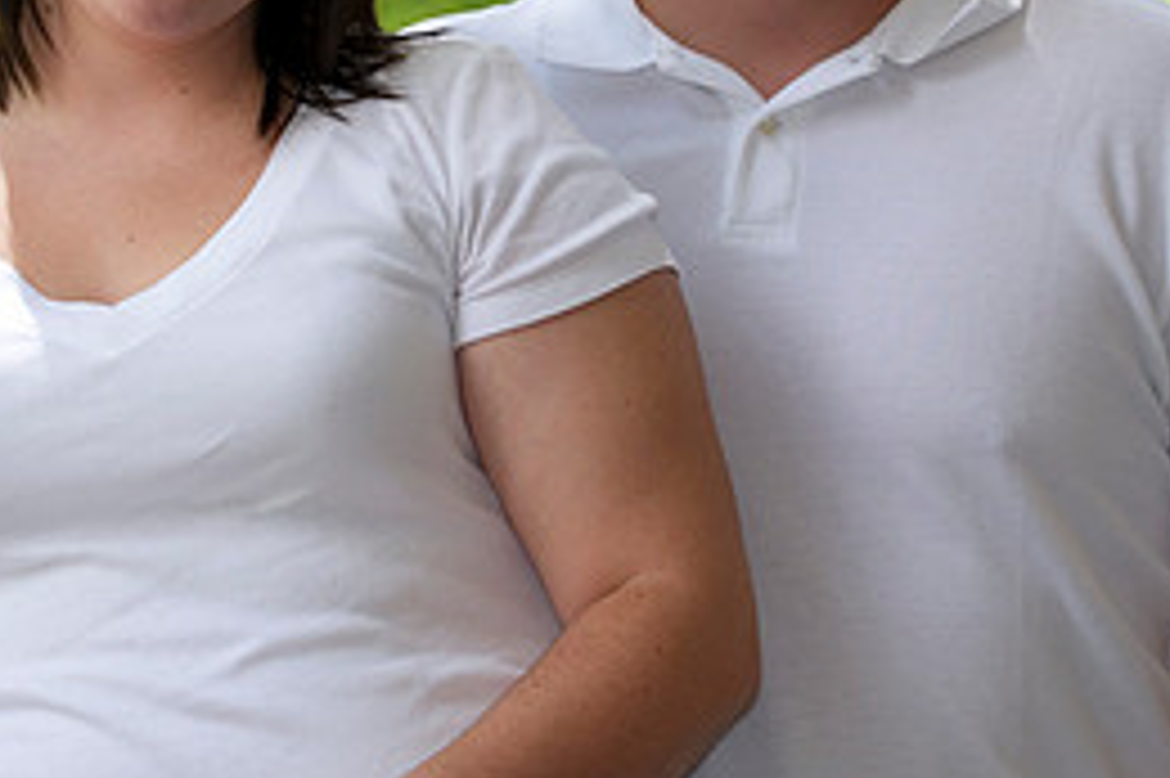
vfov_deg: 6.3
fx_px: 7113
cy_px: 103
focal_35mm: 219
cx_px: 454
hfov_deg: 9.4
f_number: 4.5
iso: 200
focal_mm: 98
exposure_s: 1/125
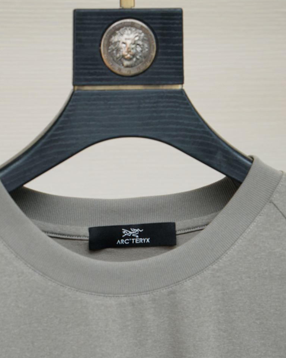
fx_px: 1323
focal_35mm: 125
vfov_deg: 15.3
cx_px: 135
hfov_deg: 12.3
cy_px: 259
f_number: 4
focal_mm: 52
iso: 320
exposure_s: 1/250
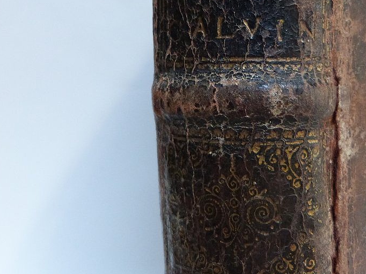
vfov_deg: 32.0
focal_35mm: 44
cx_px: 229
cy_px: 55
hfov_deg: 42.6
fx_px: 465
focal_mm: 4.5
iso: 400
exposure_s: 1/40
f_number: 2.8
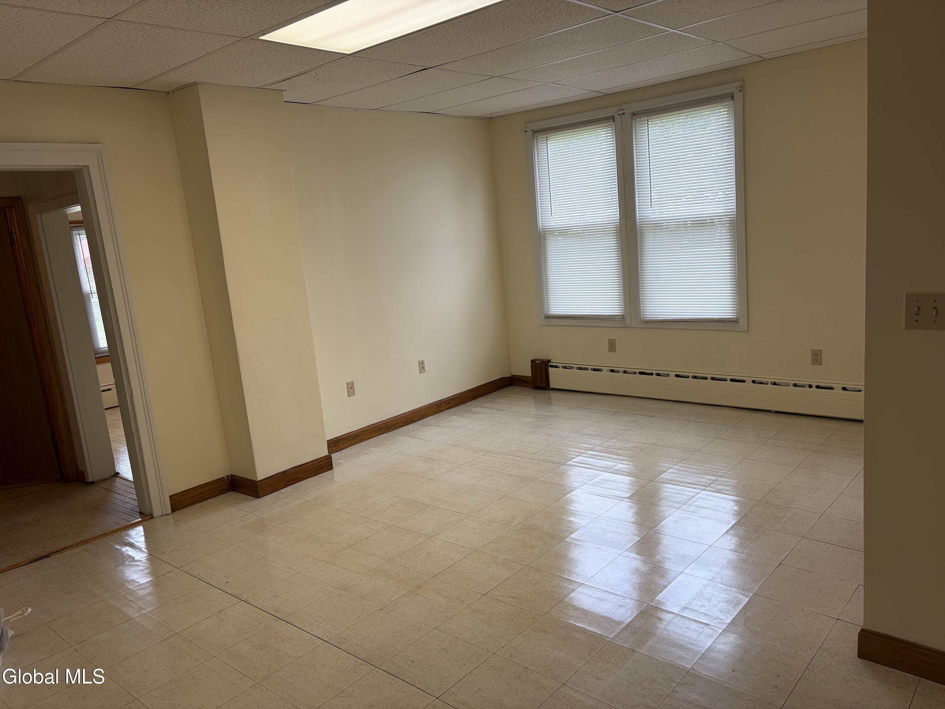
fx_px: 710
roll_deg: +5.0
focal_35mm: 26
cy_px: 354
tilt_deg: -10.1
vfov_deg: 53.1
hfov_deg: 67.3
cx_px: 472
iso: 32
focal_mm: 5.96
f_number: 1.6
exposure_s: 1/141
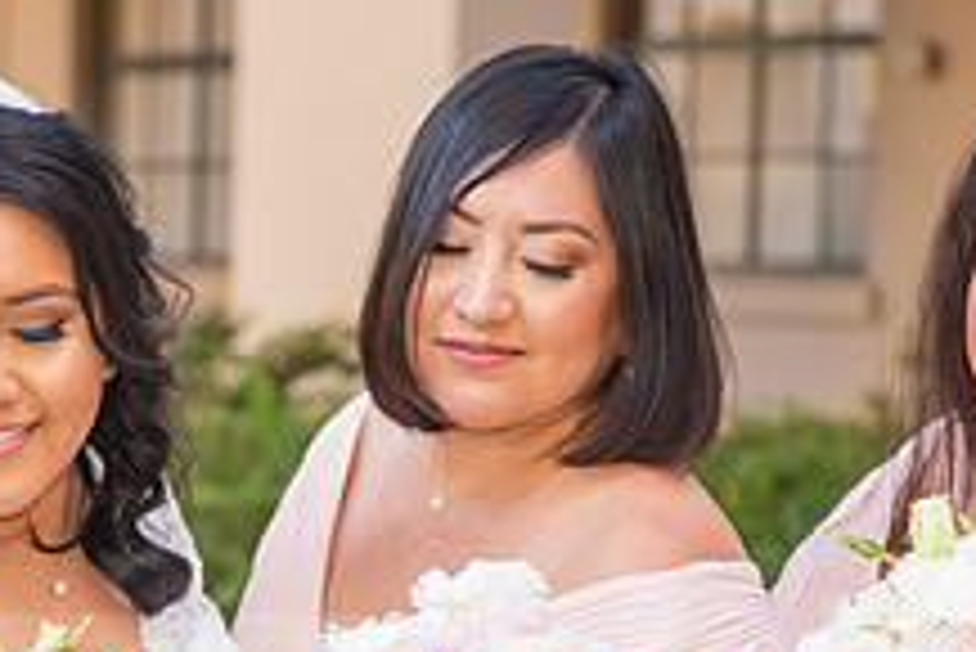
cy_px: 722
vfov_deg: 7.3
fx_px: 5073
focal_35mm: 187
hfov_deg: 10.9
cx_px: 31
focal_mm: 70
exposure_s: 1/200
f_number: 4.5
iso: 640
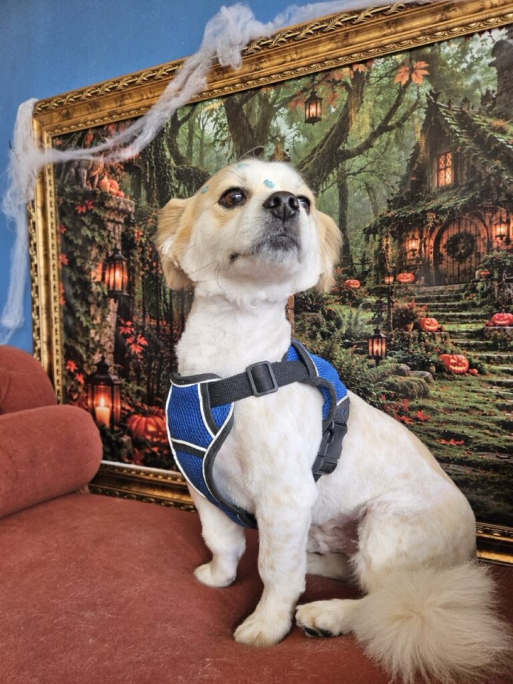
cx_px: 256
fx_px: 454
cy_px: 342
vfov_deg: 73.9
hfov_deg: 58.9
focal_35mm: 23
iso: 100
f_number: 1.8
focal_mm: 5.4
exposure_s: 1/207
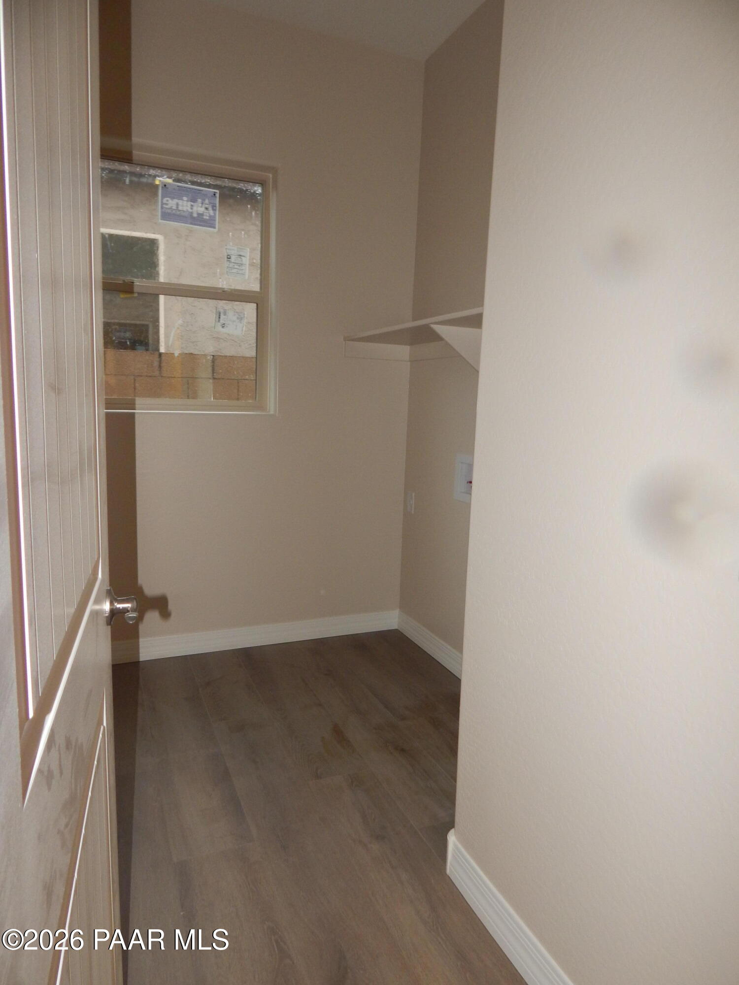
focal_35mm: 22
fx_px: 626
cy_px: 492
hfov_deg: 61.1
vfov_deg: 76.4
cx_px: 370
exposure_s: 1/30
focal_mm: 4
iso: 200
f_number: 3
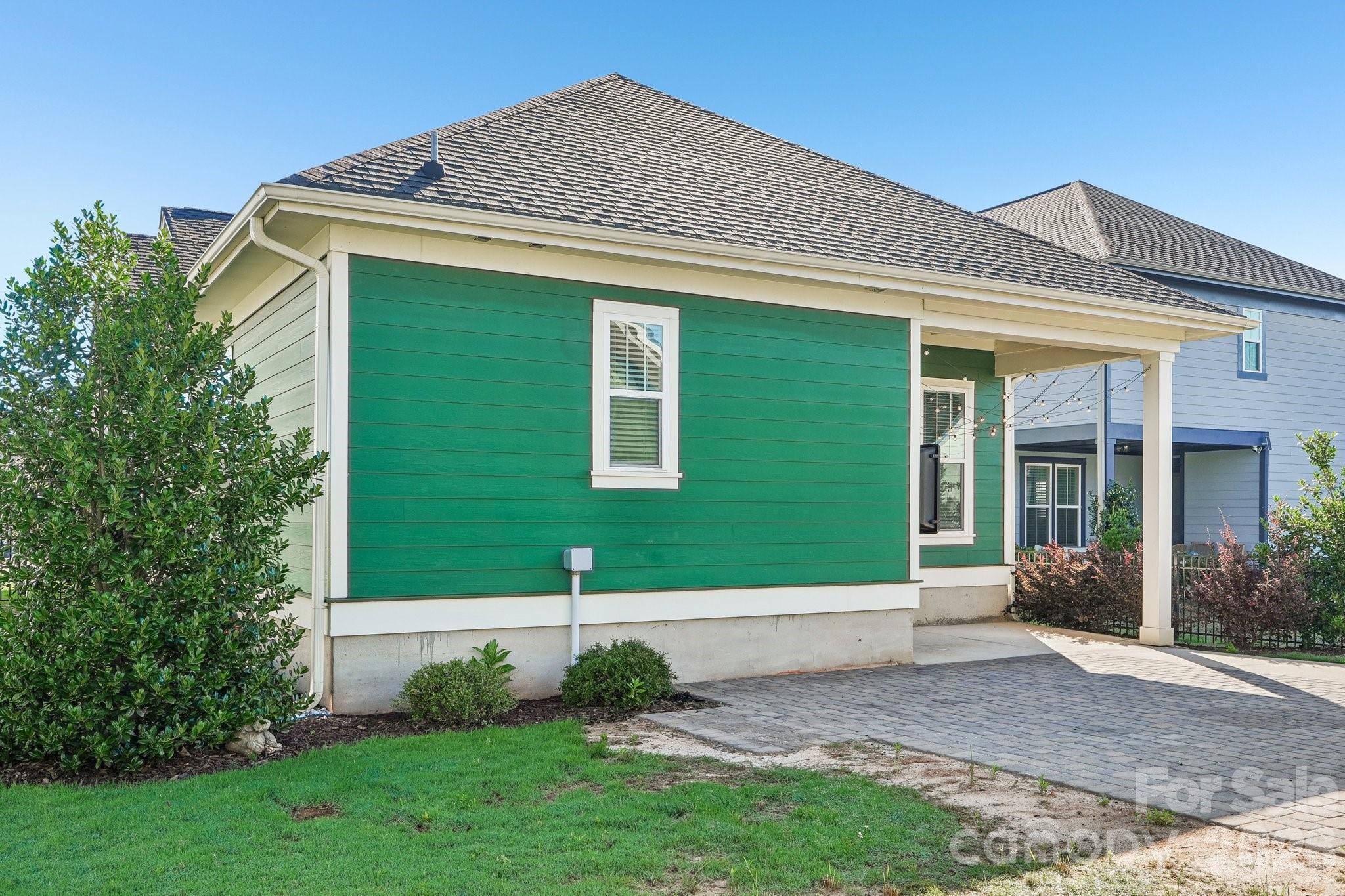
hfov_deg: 63.2
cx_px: 672
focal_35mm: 29
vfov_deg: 44.6
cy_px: 448
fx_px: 1093
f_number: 8
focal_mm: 19.5
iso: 100
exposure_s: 1/45
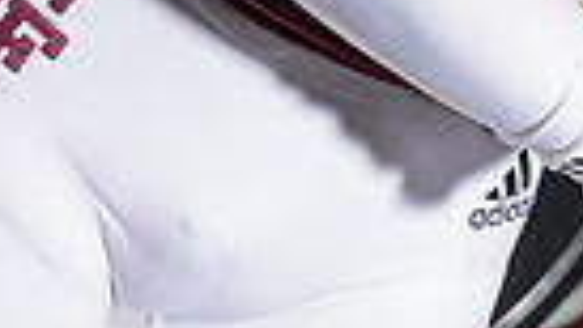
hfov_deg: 12.1
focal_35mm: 176
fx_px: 2720
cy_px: -609
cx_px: 566
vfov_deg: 6.4
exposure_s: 1/250
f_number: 5.6
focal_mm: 51
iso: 200
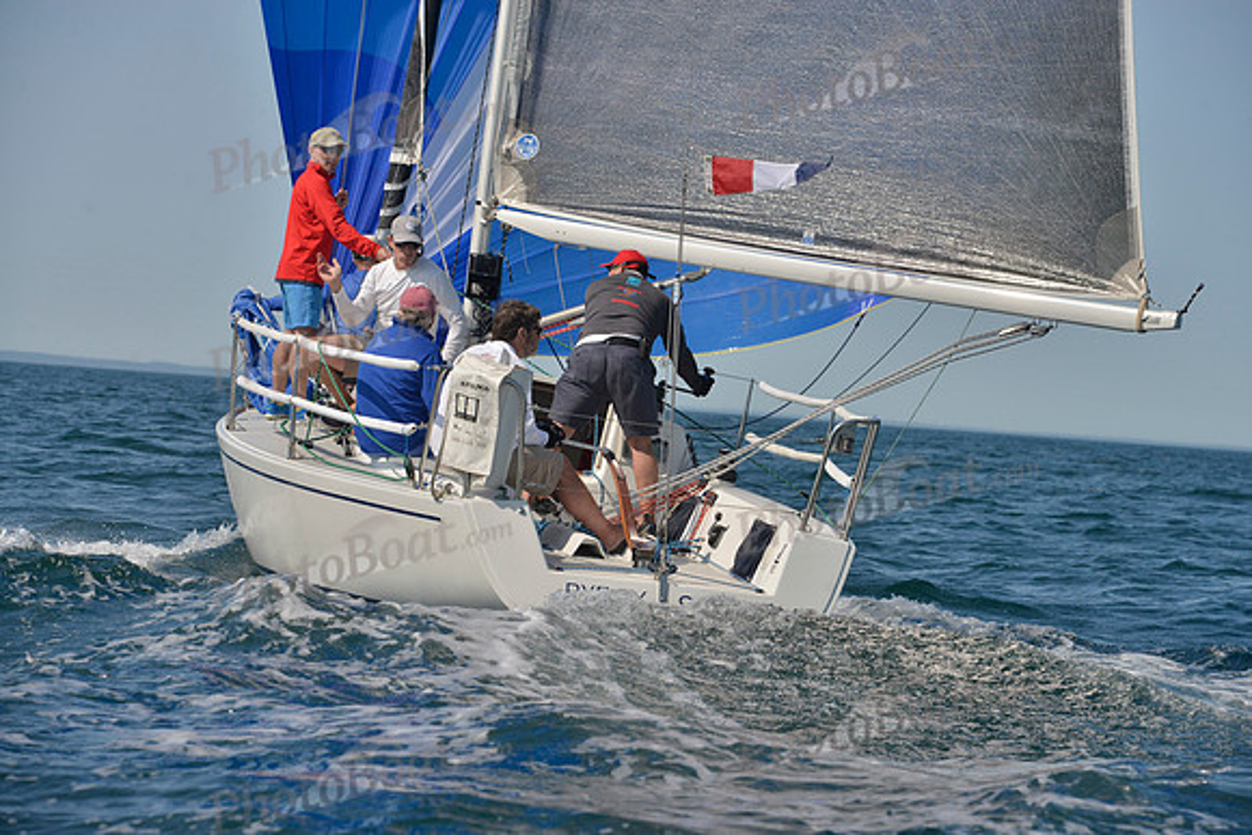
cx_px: 626
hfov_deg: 14.2
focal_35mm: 145
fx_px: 5044
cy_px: 418
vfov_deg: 9.5
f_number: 10
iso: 400
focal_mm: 145
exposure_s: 1/800
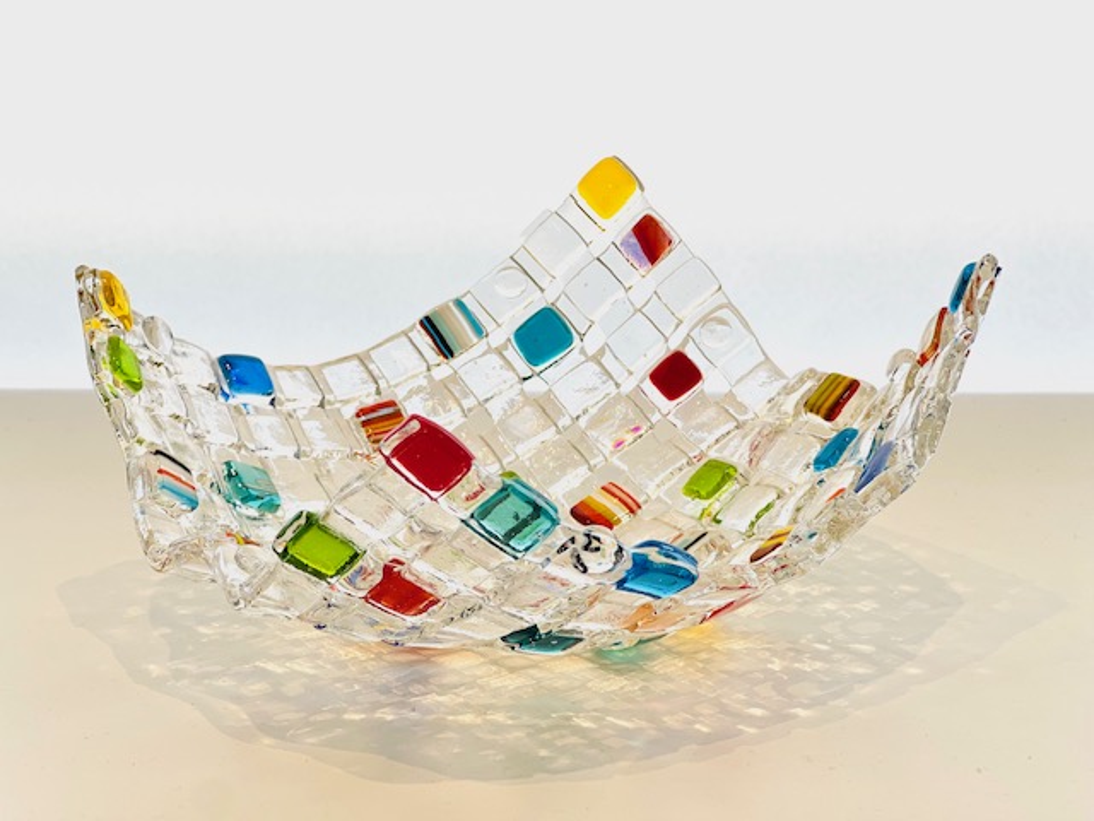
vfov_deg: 19.1
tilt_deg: -16.3
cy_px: 410
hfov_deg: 25.3
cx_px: 547
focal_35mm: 77
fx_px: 2433
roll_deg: +1.1
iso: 25
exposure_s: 1/120
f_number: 2.8
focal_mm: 9
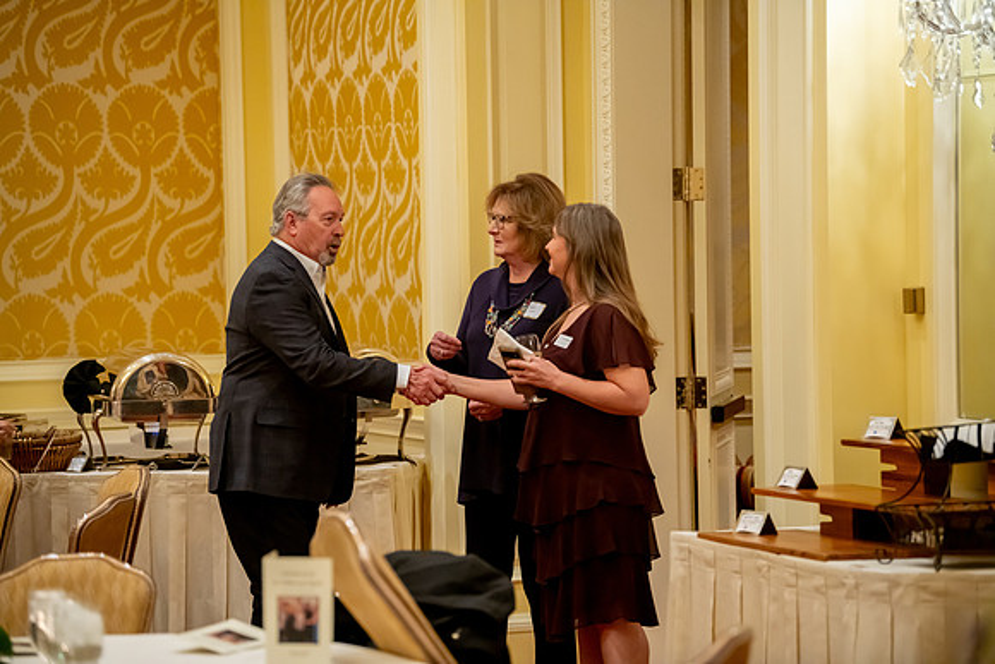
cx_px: 498
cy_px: 332
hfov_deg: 17.1
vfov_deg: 11.4
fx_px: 3317
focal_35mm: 120
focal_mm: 120
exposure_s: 1/200
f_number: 2.8
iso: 5000
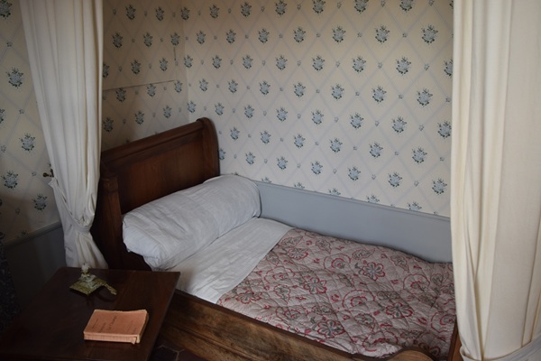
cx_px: 270
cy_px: 180
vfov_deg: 47.9
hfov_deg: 67.4
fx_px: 406
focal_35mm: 27
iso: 400
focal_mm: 18
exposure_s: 1/80
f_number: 4.5
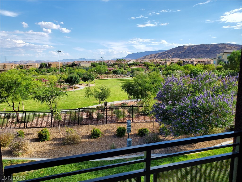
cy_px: 91
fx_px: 182
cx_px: 121
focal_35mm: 26
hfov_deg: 67.3
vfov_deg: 53.1
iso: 50
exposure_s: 1/1170
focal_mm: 4.3
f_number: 2.4
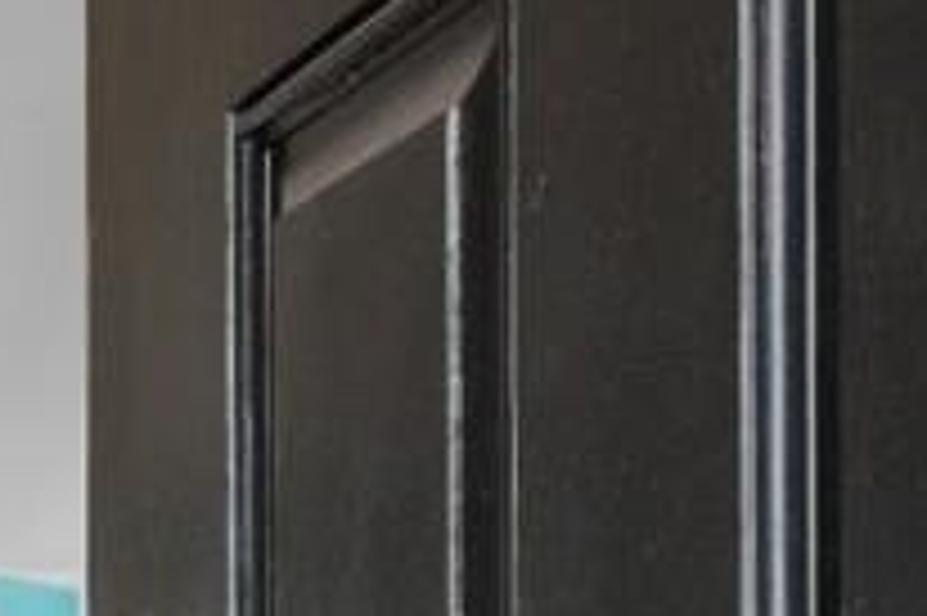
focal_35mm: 126
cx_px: -1530
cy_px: 904
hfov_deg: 11.9
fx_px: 3242
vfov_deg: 10.5
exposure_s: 1/15
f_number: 4.8
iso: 100
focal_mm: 11
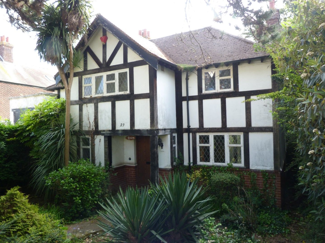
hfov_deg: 69.4
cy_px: 122
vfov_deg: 54.9
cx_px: 162
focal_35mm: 25
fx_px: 235
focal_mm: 4.5
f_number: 2.8
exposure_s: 1/80
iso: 80
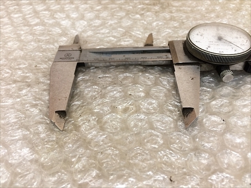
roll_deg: +2.4
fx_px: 210
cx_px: 126
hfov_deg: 61.7
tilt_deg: -43.8
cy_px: 94
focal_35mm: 29
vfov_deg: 48.2
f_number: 2.2
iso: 80
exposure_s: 1/30
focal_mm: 4.15
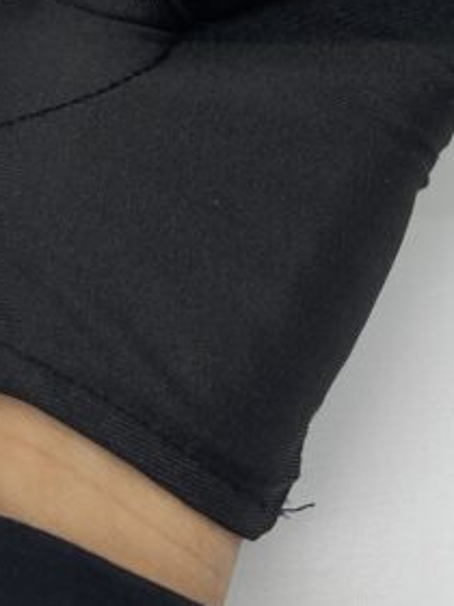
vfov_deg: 18.0
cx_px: 368
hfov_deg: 15.5
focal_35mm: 95
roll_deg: +0.7
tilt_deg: -44.2
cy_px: -357
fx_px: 1661
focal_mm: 5.7
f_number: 1.5
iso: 32
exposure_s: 1/100
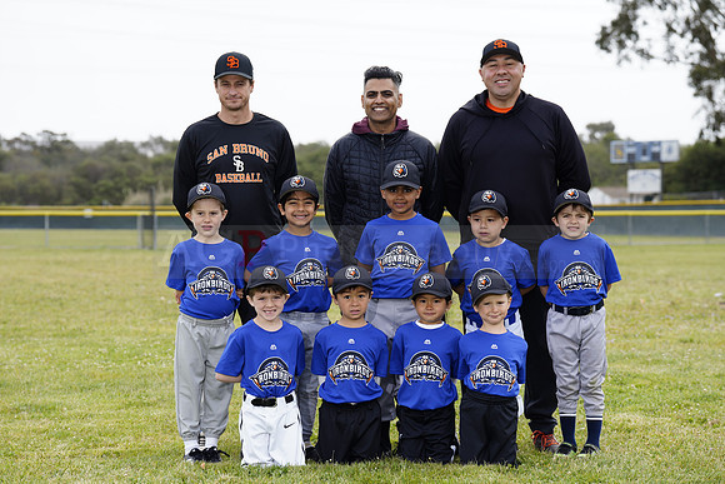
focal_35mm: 90
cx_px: 362
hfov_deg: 22.6
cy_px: 242
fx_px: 1813
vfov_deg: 15.2
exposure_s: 1/250
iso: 100
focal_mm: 90
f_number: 4.5
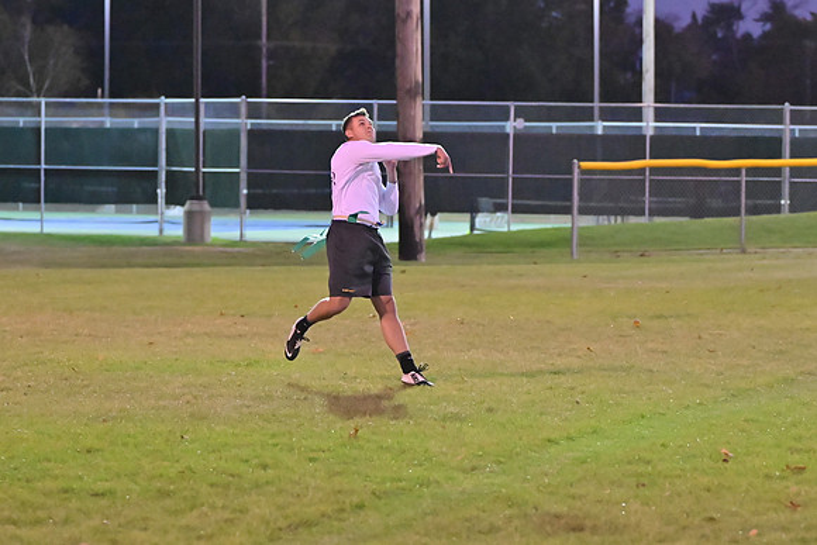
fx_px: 4086
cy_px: 272
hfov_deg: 11.4
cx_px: 408
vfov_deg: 7.6
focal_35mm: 180
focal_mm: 120
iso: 6400
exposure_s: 1/400
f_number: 4
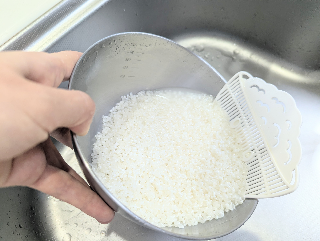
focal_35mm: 24
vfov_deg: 56.9
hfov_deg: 71.5
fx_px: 222
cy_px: 120
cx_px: 160
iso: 107
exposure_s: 1/50
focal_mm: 6.81
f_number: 1.85
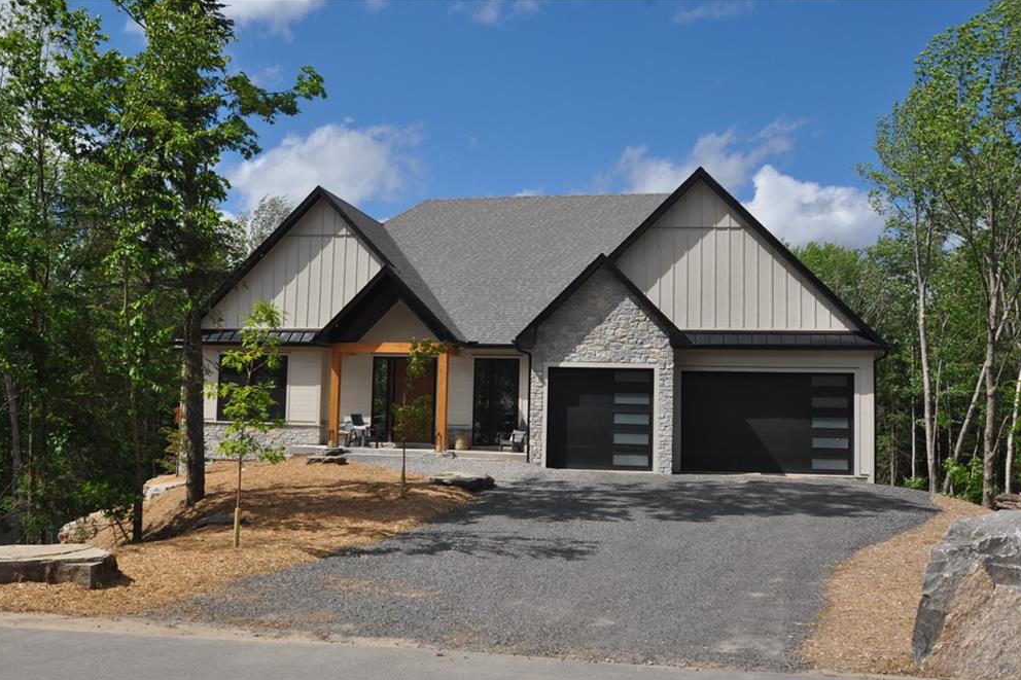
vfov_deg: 38.9
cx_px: 505
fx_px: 964
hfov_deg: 55.8
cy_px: 347
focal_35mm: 34
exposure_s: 1/400
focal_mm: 22
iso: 200
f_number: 10
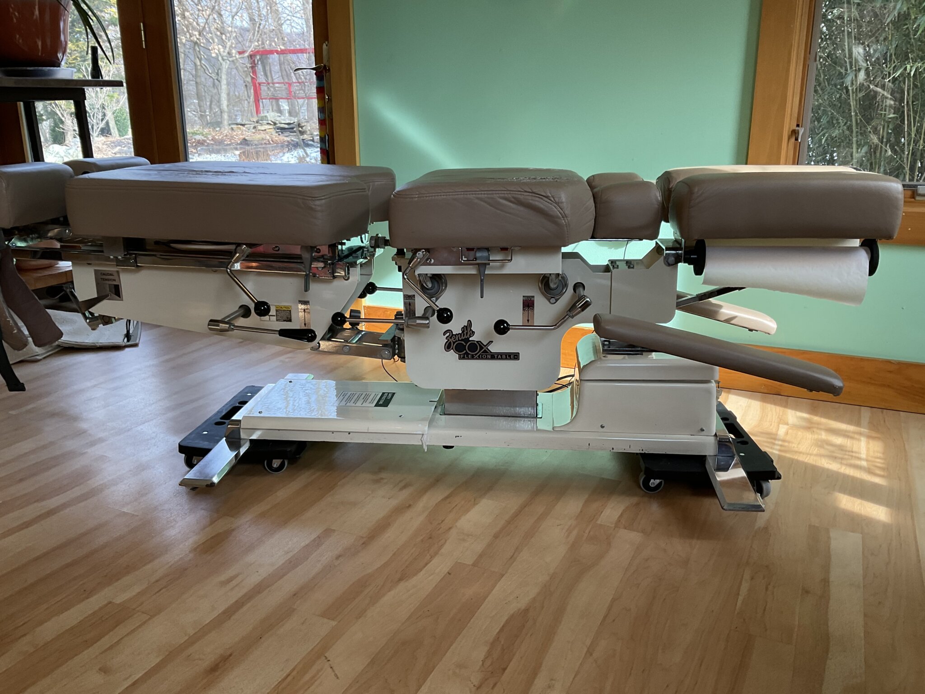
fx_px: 775
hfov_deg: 61.7
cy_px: 347
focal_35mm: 29
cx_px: 462
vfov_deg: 48.2
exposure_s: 1/120
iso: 50
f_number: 1.8
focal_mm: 3
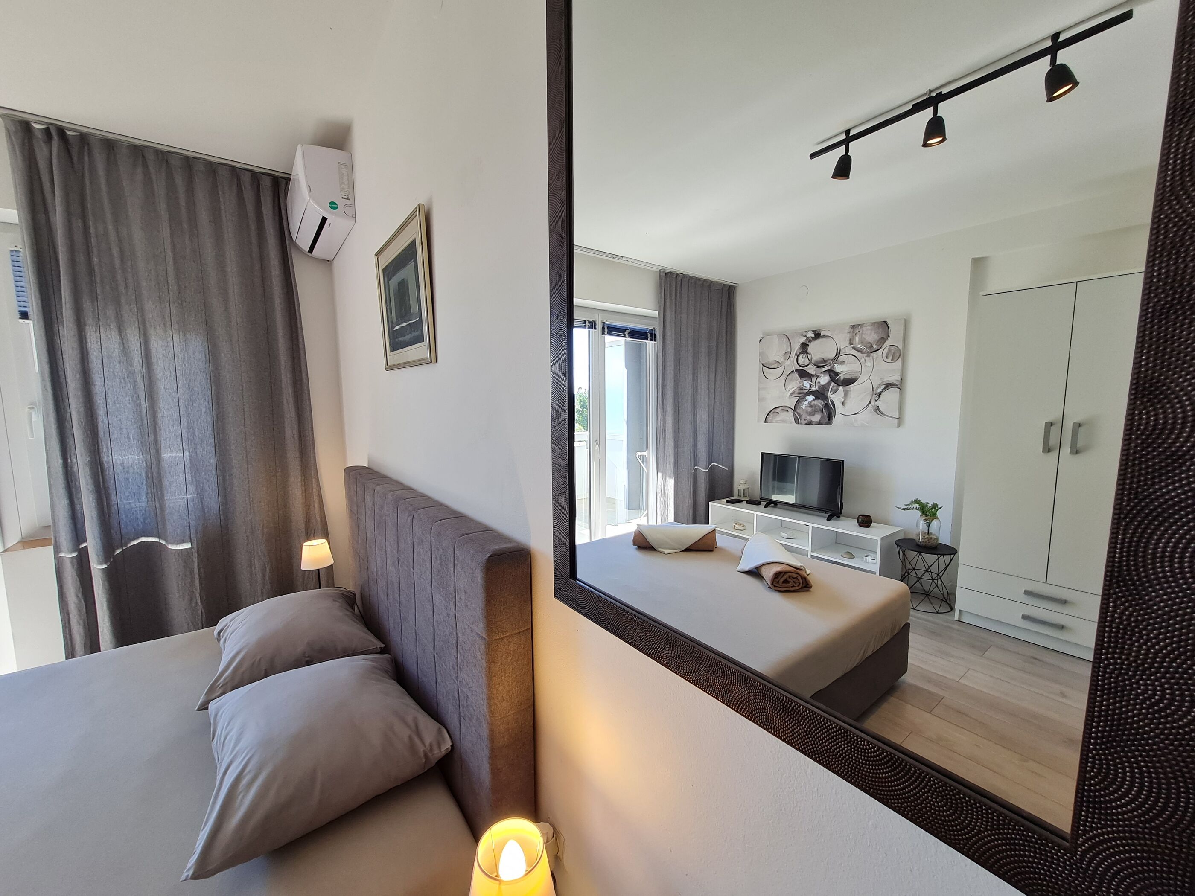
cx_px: 598
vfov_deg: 89.9
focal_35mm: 13
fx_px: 449
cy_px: 448
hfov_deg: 106.2
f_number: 2.2
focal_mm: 1.74
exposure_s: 1/100
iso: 64
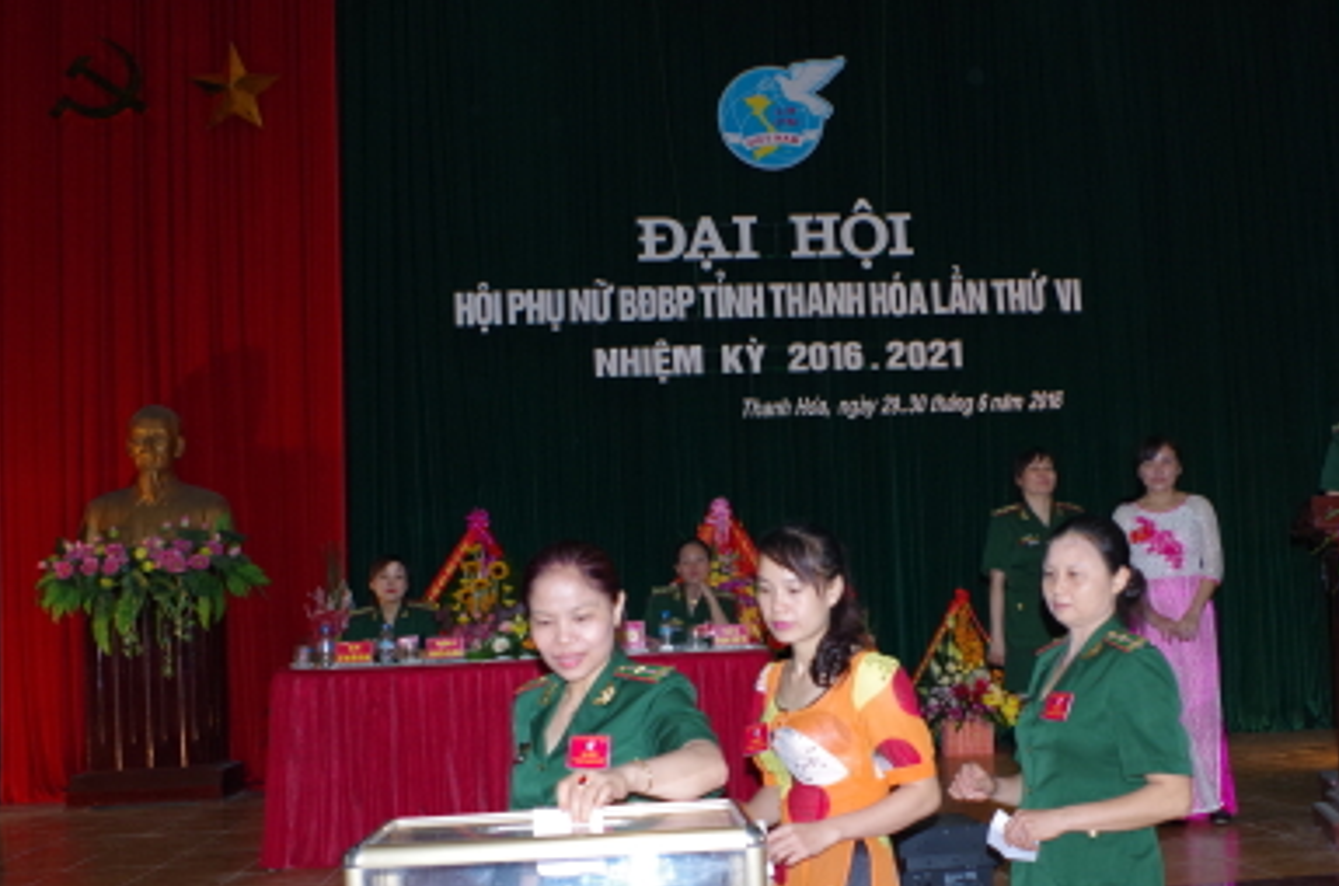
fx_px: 1595
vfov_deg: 30.9
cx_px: 792
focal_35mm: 43
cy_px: 544
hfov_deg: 45.3
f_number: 5.6
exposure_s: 1/125
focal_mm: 20
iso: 800
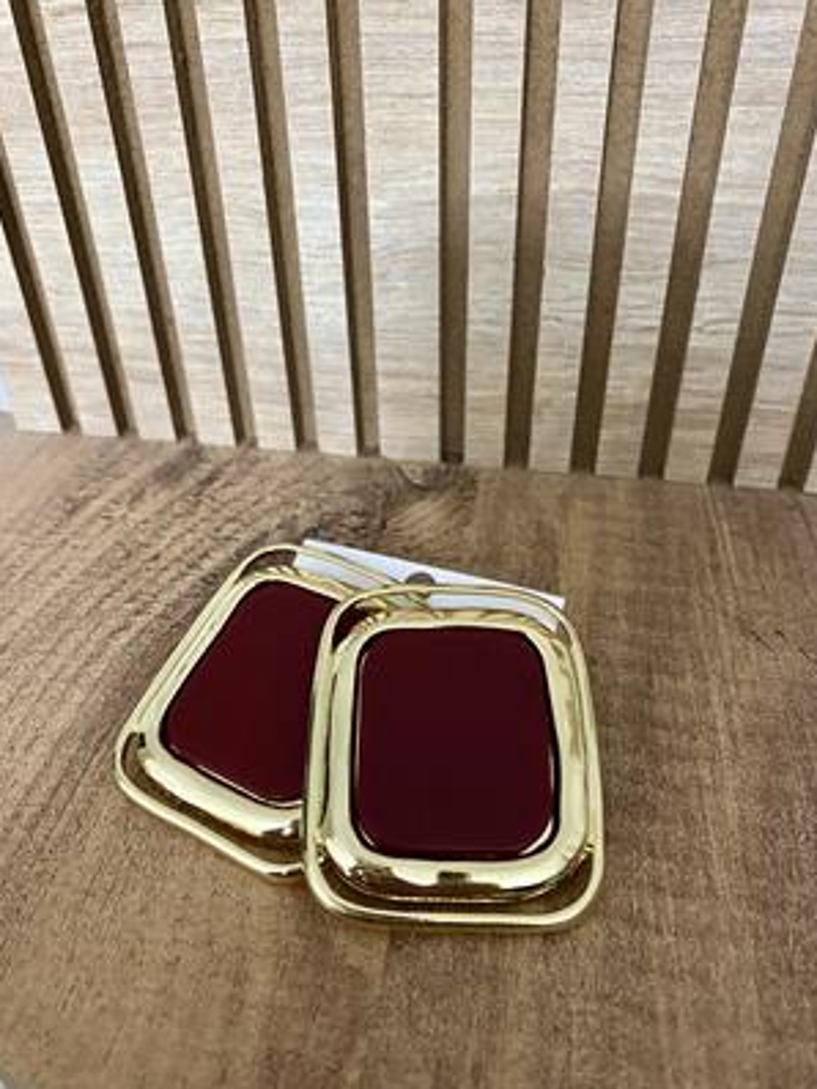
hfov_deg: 53.1
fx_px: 818
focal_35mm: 26
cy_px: 542
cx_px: 417
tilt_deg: -44.6
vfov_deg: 67.3
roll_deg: +3.4
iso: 500
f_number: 1.8
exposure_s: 1/25
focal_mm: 4.25
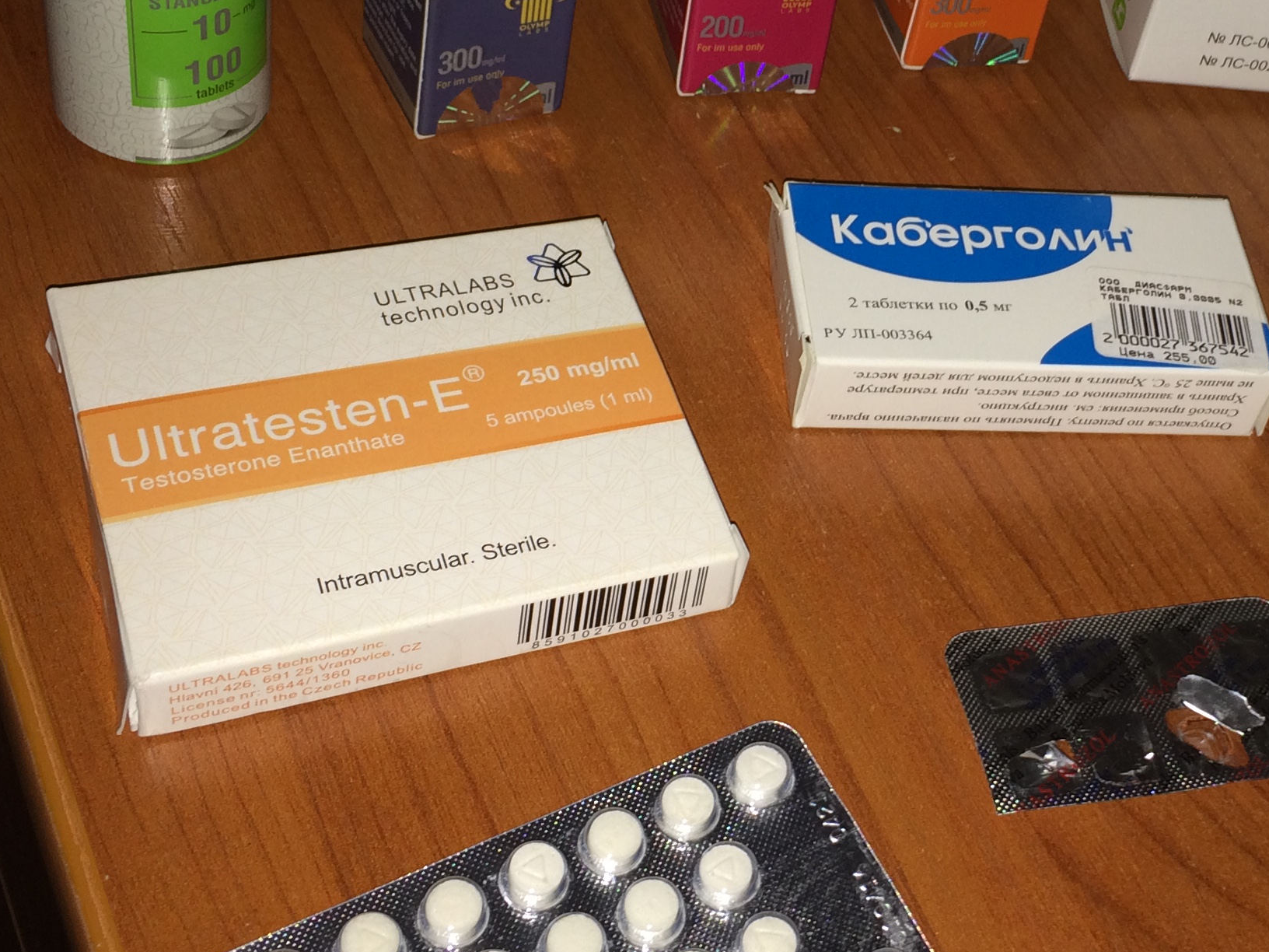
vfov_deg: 25.1
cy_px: 329
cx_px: 935
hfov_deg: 32.7
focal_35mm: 58
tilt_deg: -48.0
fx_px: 2126
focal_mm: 4.15
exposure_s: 1/39
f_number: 2.2
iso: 32
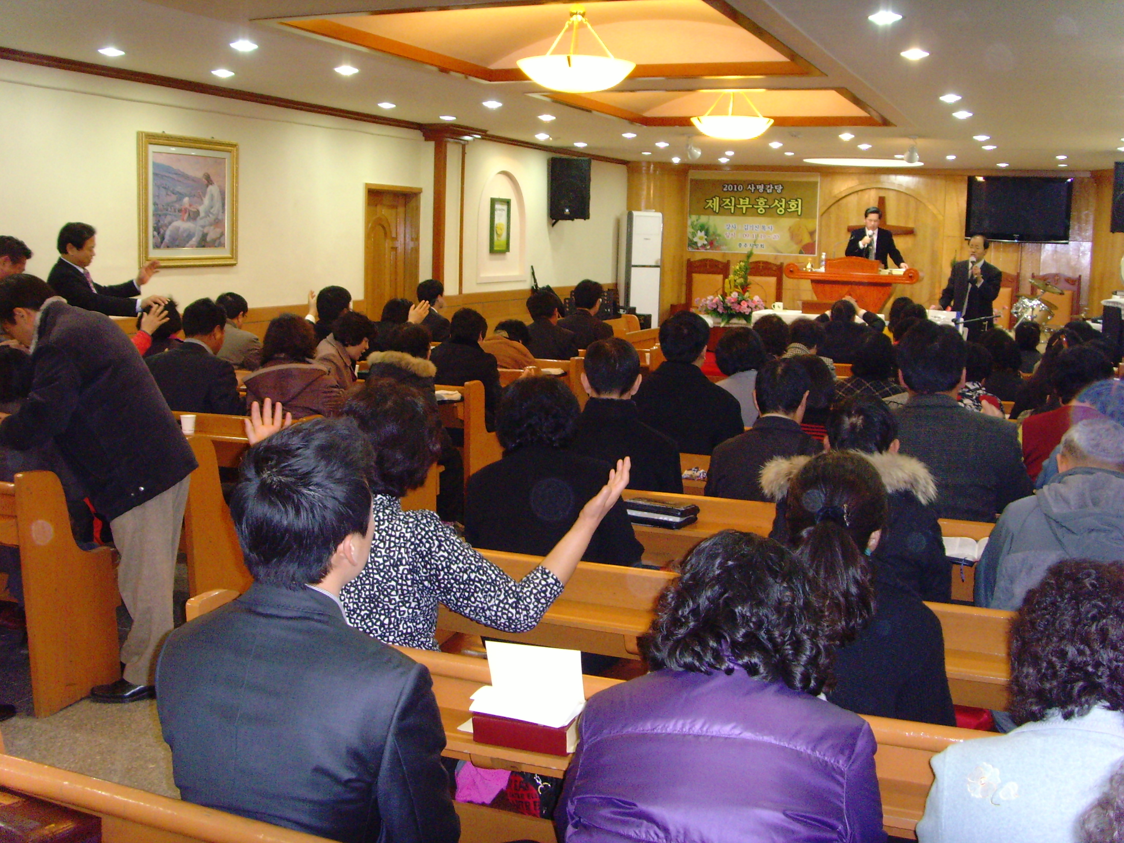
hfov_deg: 47.9
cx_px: 562
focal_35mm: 39
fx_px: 1266
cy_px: 422
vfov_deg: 36.8
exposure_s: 1/45
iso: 400
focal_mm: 6.6
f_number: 3.5
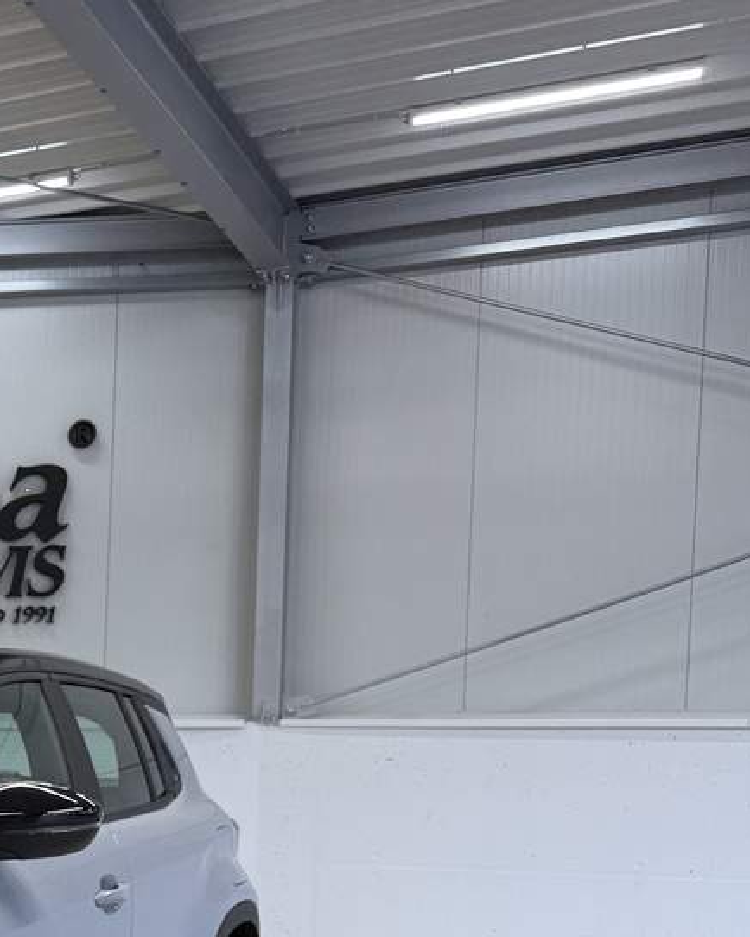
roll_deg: -0.5
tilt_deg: -3.9
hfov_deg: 21.8
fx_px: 1636
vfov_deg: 30.3
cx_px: -357
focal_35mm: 59
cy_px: 871
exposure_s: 1/153
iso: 80
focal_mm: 6.76
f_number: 1.78
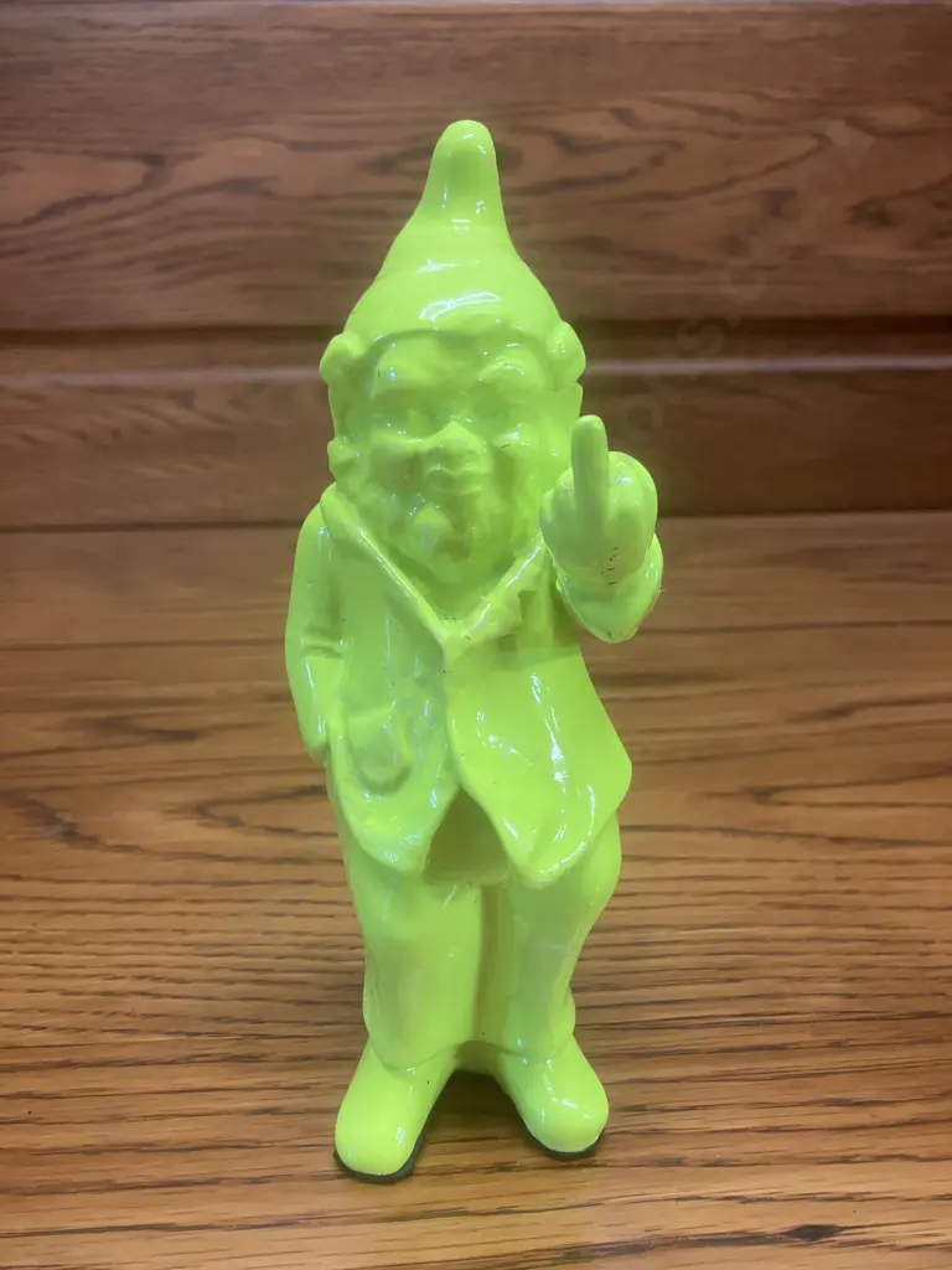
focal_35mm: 28
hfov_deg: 49.7
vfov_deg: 63.4
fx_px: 1027
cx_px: 476
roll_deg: +1.7
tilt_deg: -17.1
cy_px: 635
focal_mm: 3.99
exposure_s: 1/50
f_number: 1.8
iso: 160
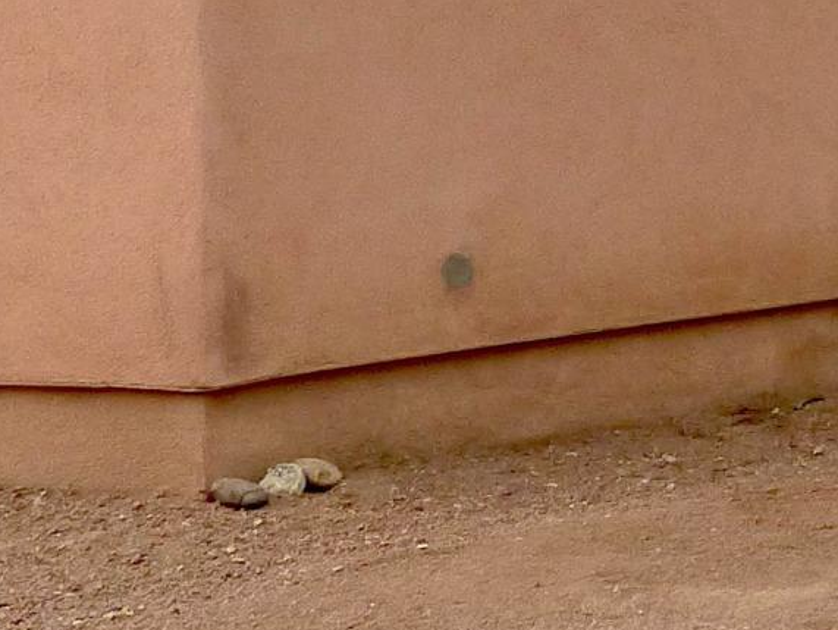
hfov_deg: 16.9
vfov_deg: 13.8
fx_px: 2543
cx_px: 1256
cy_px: -93
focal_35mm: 105
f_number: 2.8
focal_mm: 3.58
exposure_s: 1/800
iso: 160
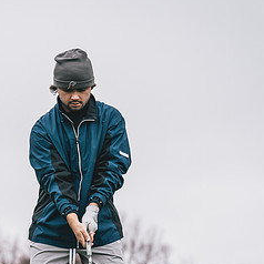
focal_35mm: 181
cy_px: 176
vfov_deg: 9.7
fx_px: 1562
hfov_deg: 9.6
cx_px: 68
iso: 640
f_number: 2.8
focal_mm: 74
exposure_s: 1/6400
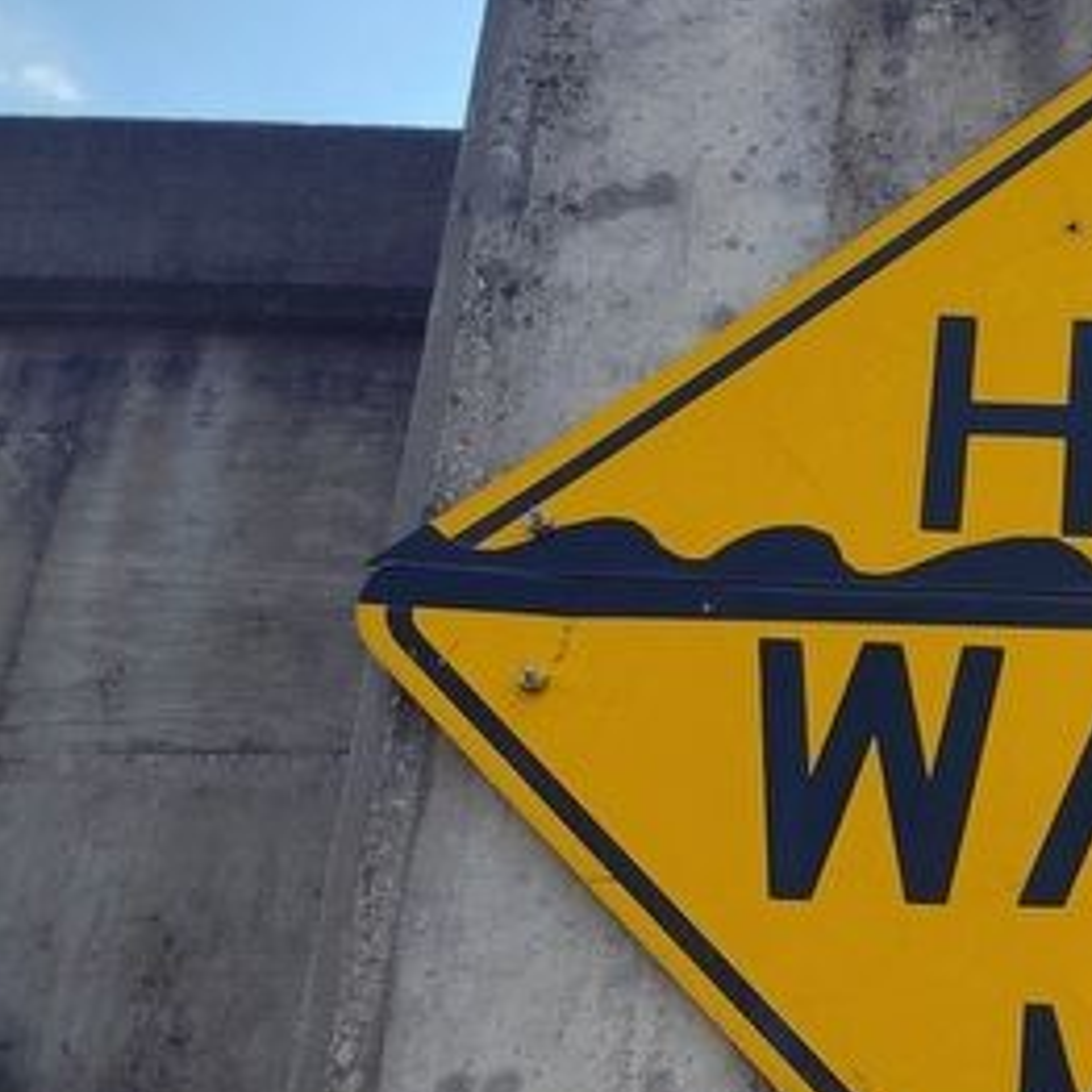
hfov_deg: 25.3
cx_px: 1259
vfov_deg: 27.5
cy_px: 738
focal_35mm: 62
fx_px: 2213
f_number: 1.8
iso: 100
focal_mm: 5.56
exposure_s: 1/1400
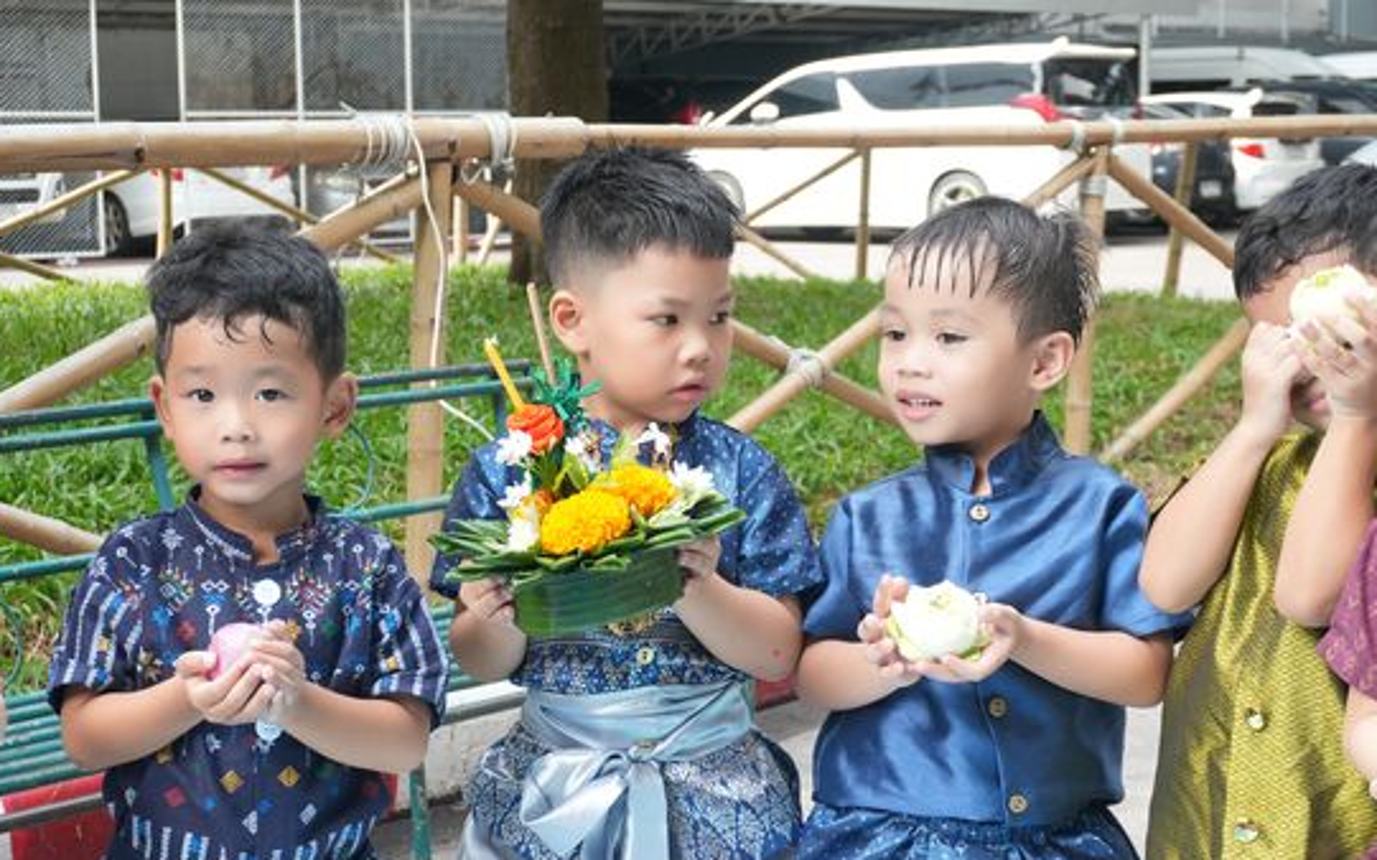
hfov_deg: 33.5
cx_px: 654
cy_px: 501
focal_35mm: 61
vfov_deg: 21.3
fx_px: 2289
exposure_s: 1/200
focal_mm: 36
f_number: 7.1
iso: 1000
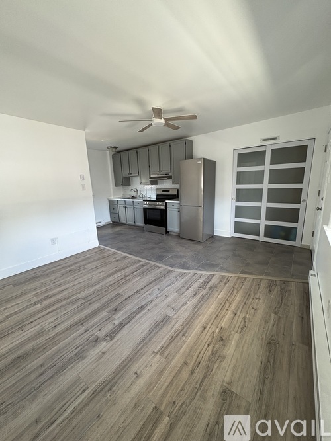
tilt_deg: -11.2
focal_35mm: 14
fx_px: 179
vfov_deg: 102.1
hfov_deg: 85.7
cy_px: 220
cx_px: 166
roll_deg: +1.6
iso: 250
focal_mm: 2.22
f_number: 2.2
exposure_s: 1/60
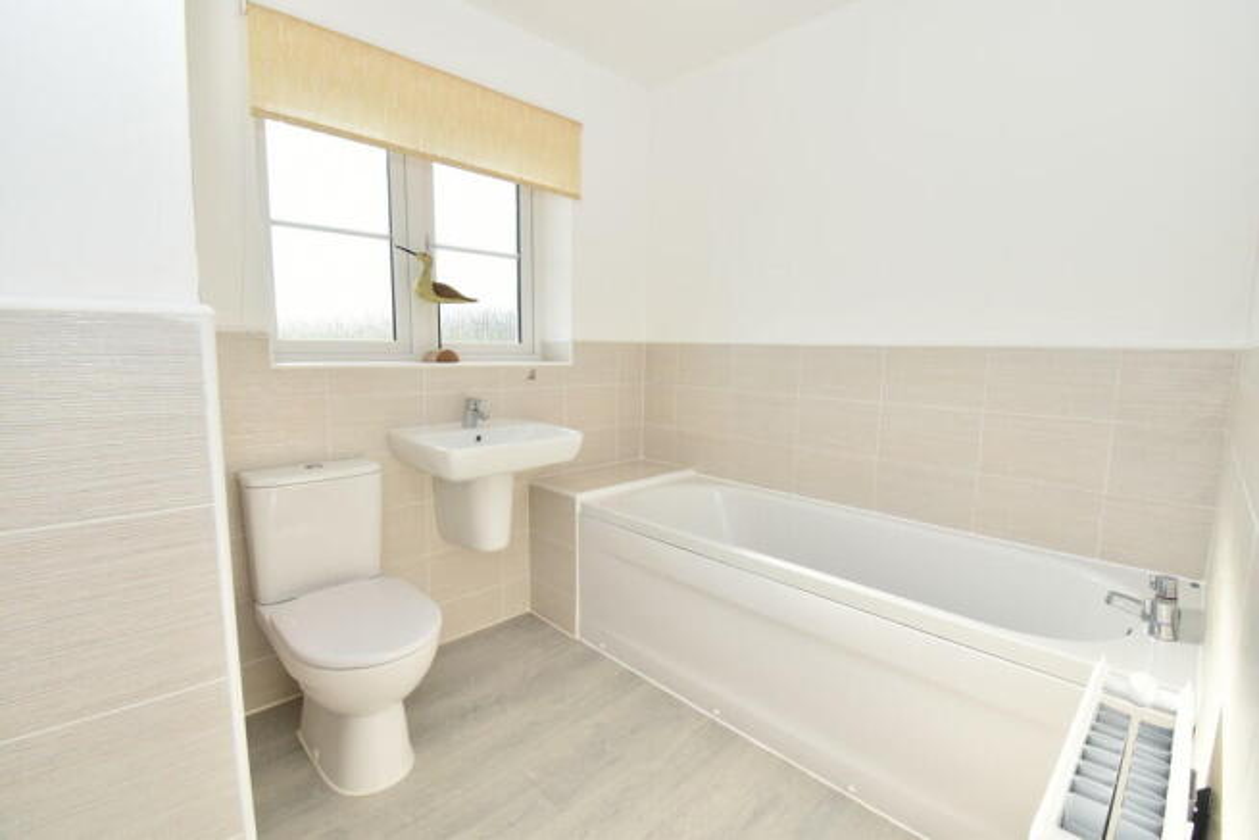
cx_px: 630
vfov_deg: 77.4
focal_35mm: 15
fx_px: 525
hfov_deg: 100.4
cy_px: 420
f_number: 8
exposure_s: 1/200
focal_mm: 10
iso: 360
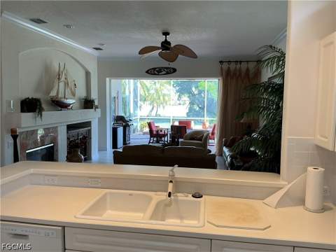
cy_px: 126
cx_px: 168
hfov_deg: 63.4
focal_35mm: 28
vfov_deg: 49.7
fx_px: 272
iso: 40
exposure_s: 1/60
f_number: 1.8
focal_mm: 3
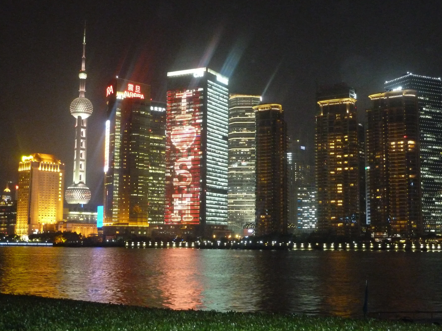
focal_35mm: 48
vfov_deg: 30.3
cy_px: 160
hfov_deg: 39.6
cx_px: 230
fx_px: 613
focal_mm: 7.3
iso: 800
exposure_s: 1/5
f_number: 3.7
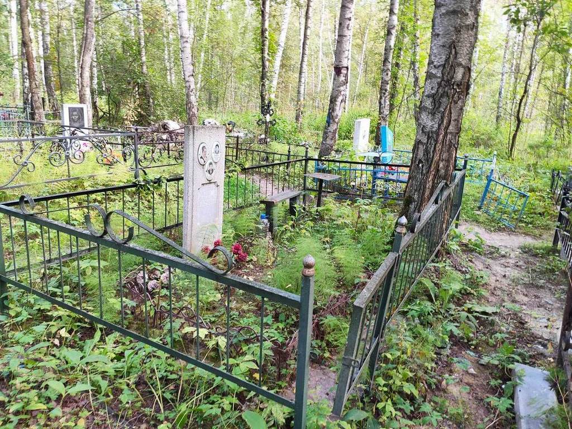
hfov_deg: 67.3
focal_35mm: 26
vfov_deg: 53.1
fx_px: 430
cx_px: 286
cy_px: 214
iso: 164
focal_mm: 4.77
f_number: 1.75
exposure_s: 1/50
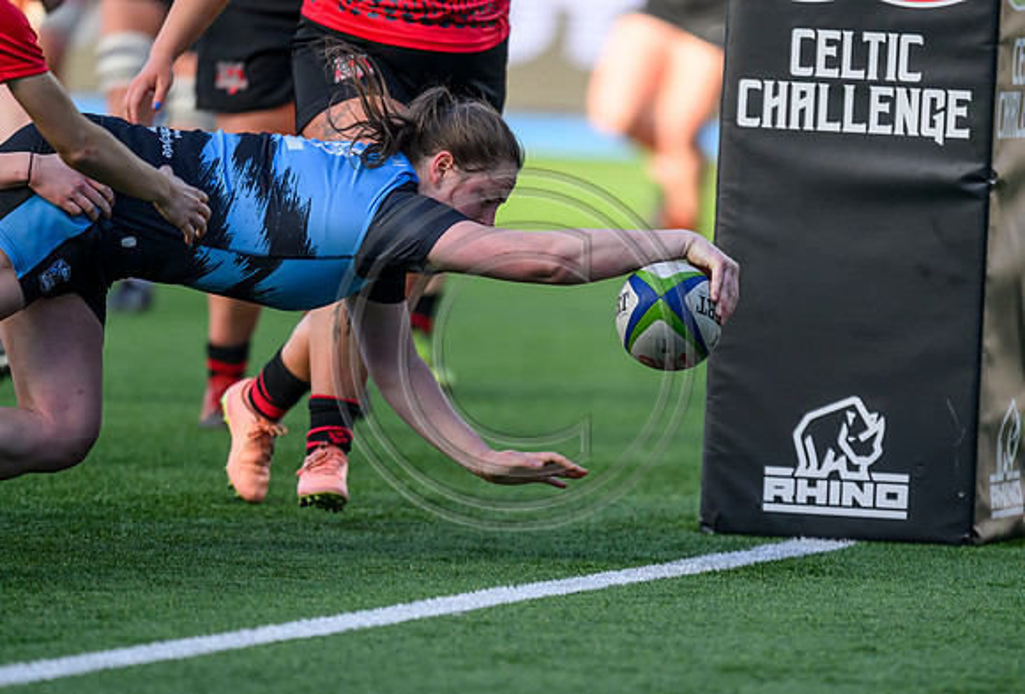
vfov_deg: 2.2
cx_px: 571
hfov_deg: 3.3
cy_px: 380
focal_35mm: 621
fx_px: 17758
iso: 800
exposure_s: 1/1600
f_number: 4
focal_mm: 560
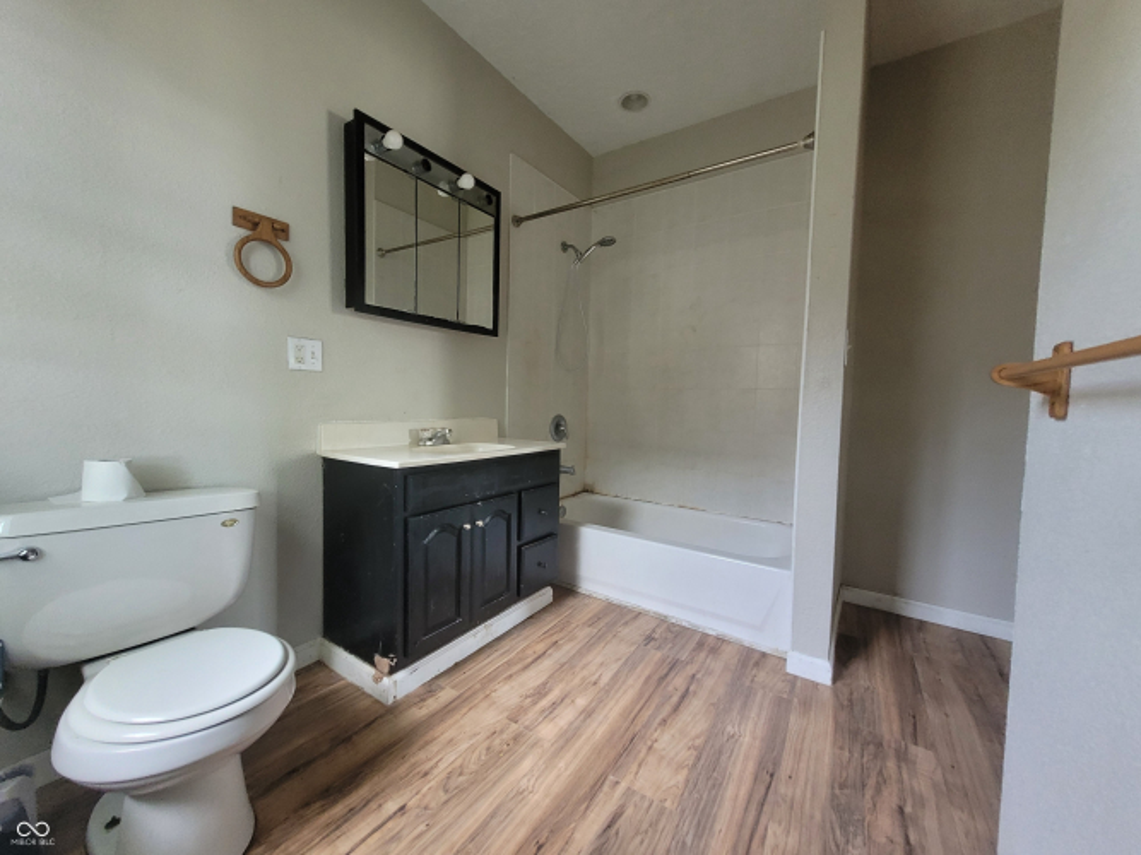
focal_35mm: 13
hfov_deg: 106.2
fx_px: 428
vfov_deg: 89.9
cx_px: 570
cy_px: 428
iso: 200
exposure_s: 1/60
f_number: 2.2
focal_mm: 1.74
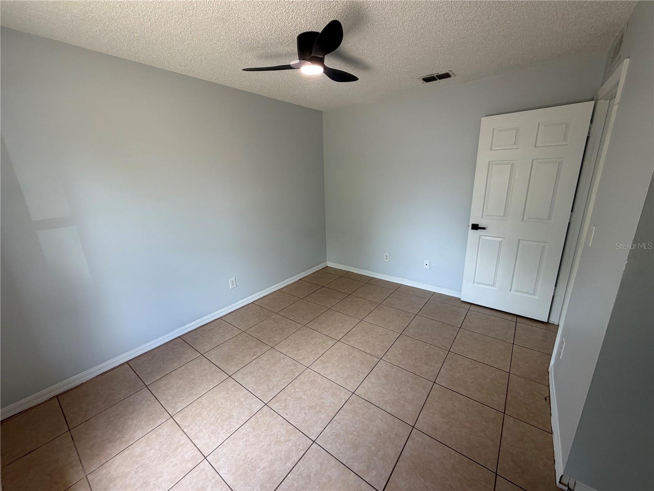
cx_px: 327
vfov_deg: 85.7
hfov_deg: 102.1
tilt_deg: -15.0
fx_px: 265
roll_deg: +2.2
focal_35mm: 14
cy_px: 246
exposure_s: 1/121
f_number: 2.2
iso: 100
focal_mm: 2.22
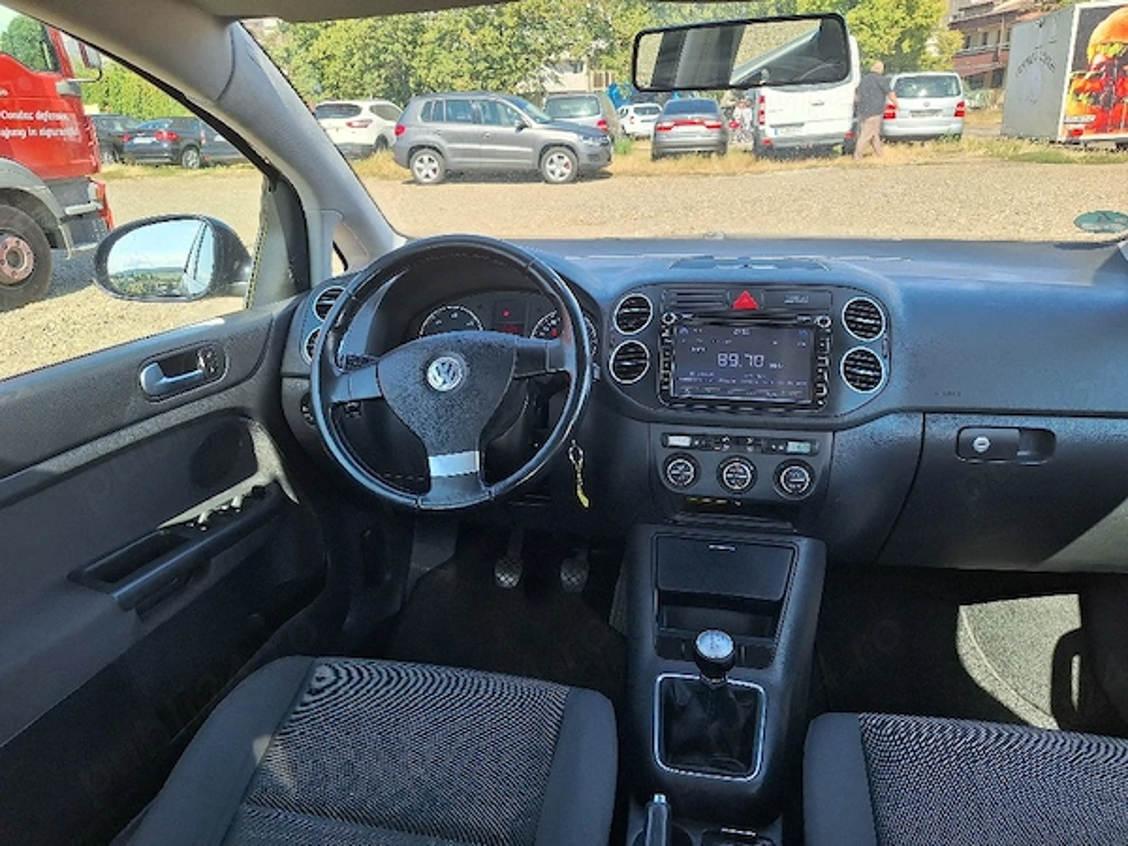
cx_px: 564
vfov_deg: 58.9
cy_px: 423
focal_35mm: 23
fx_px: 749
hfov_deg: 73.9
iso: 40
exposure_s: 1/286
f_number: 1.8
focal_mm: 5.54
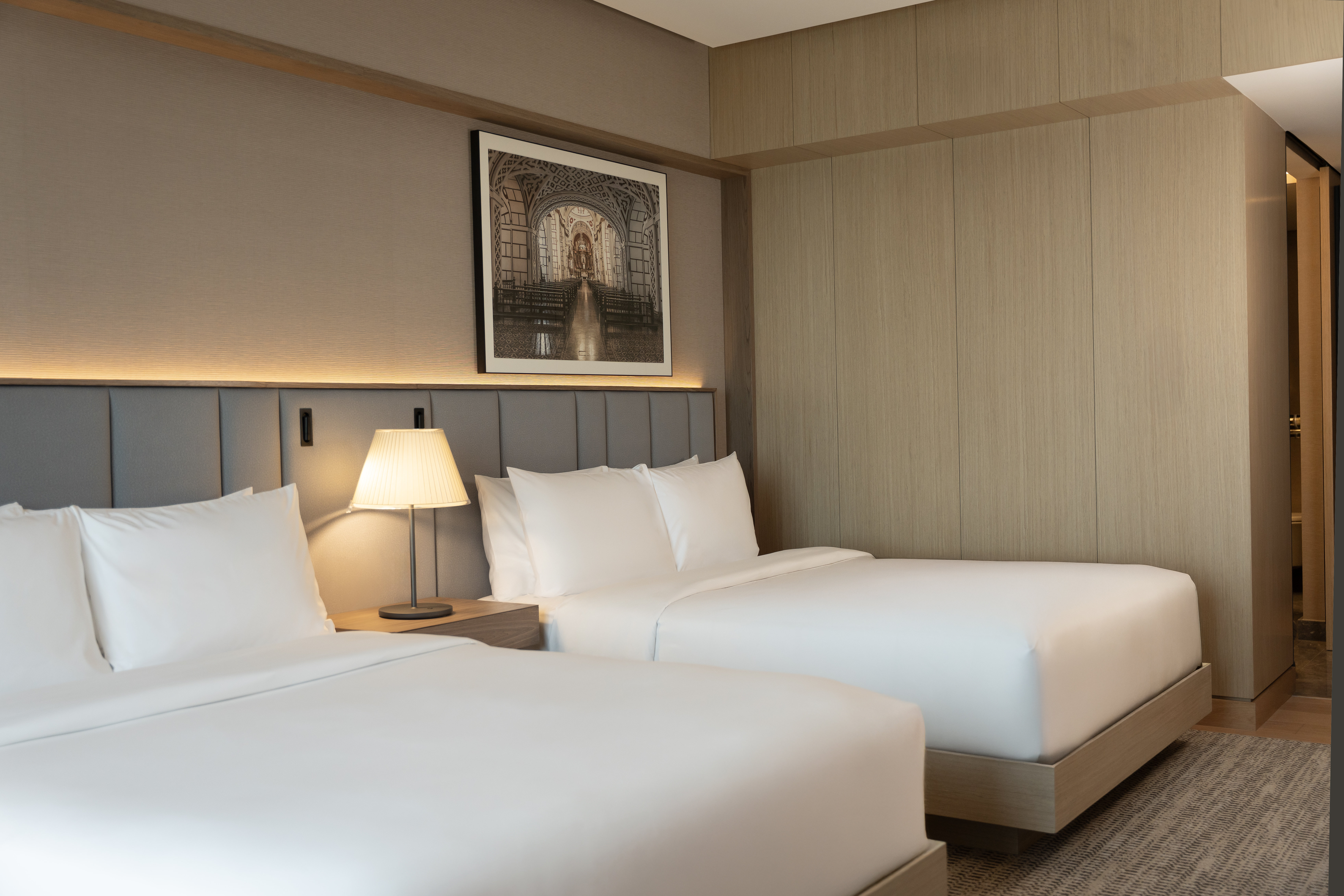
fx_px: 1307
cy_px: 448
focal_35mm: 35
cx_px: 672
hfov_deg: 54.4
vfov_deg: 37.9
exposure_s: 1/125
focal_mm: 35
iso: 400
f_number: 2.8
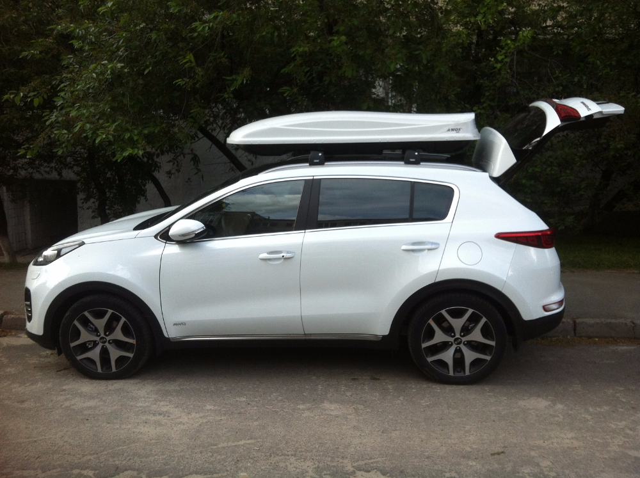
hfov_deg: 52.7
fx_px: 646
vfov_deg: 40.6
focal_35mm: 35
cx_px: 320
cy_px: 239
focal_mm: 3.85
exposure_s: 1/397
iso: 80
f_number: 2.8
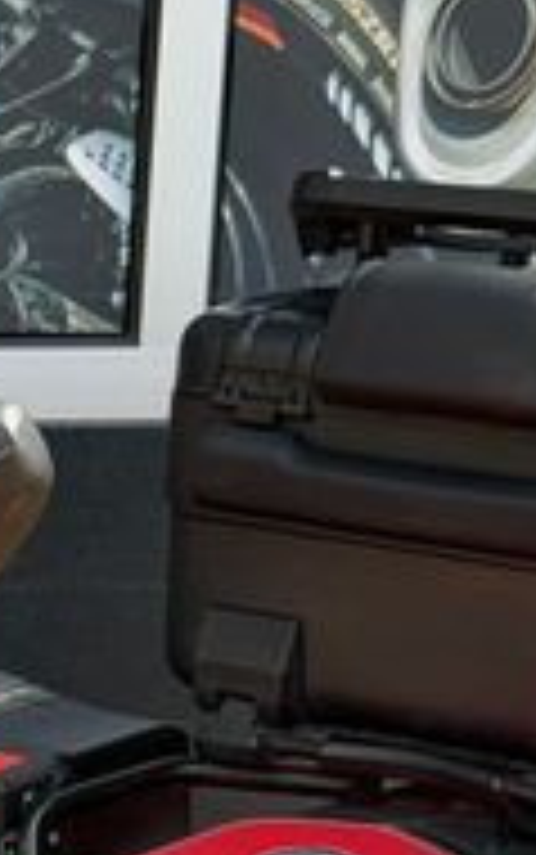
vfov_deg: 12.0
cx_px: -860
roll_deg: -0.3
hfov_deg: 7.1
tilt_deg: -13.3
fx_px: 3991
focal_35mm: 171
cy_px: 1053
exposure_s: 1/1642
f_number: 1.78
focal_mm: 6.76
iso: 64
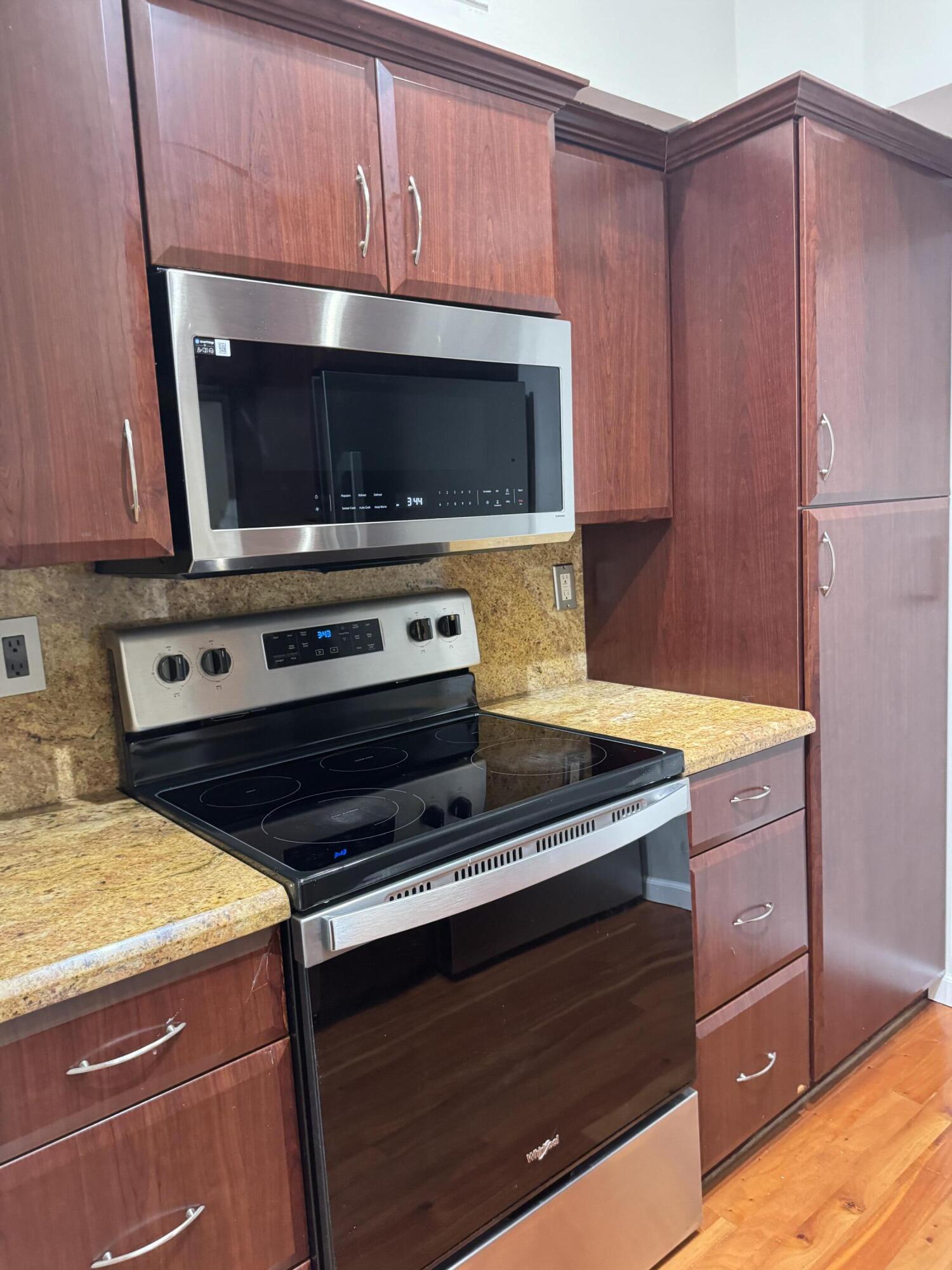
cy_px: 635
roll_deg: +4.9
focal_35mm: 24
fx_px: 880
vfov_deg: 71.6
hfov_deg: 56.8
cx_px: 476
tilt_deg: -4.7
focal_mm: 6.76
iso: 800
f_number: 1.78
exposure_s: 1/40
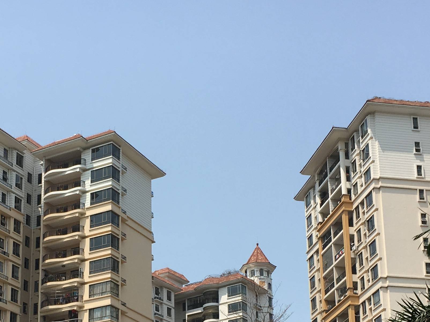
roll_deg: +0.2
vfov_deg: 19.4
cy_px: 348
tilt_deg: +16.6
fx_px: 907
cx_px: 163
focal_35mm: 73
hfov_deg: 26.6
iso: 25
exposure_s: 1/1637
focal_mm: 4.15
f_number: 2.2
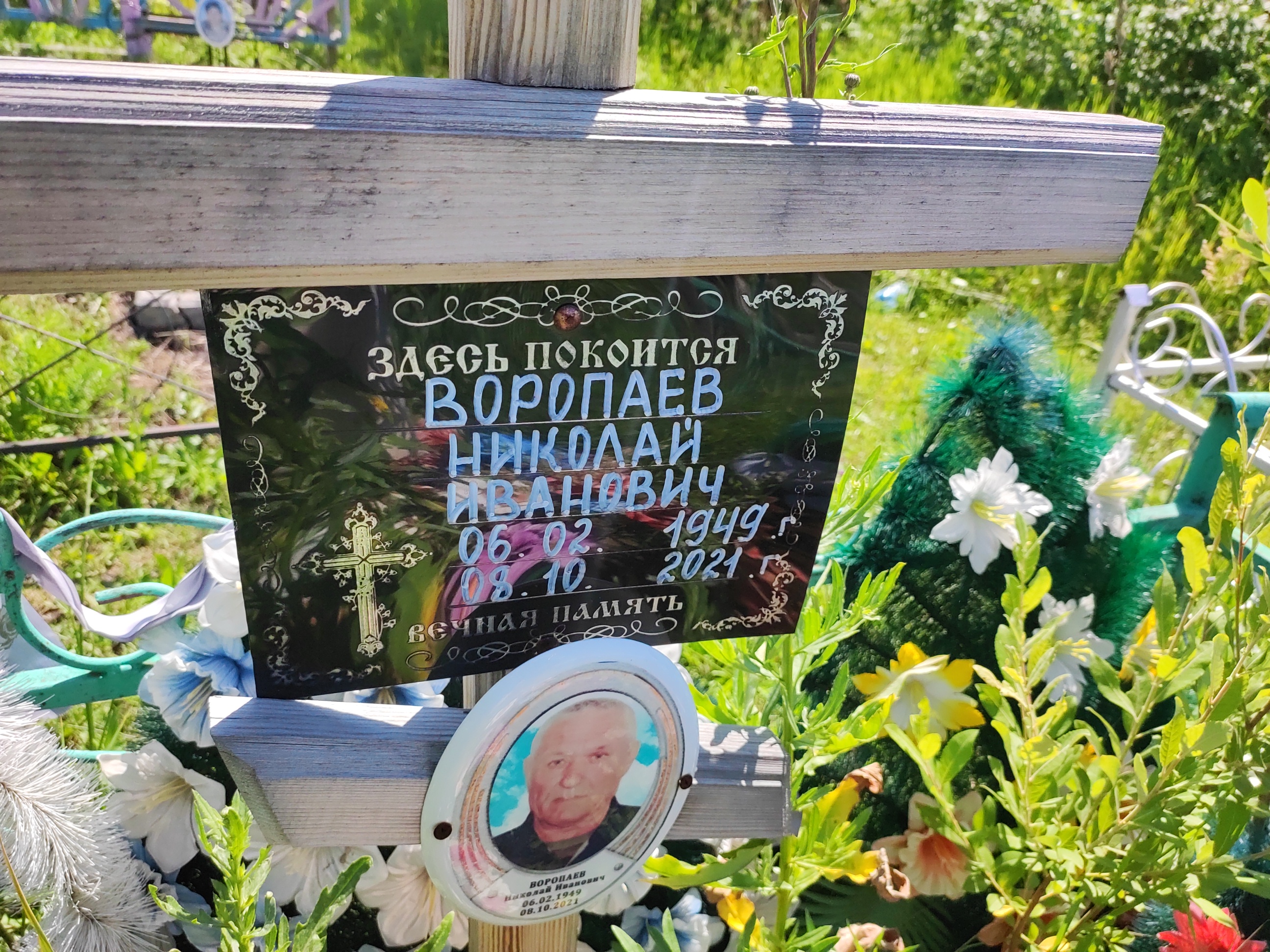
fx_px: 917
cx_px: 635
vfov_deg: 54.9
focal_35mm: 25
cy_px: 476
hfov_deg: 69.4
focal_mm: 4.7
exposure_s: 1/3333
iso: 400
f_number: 1.79
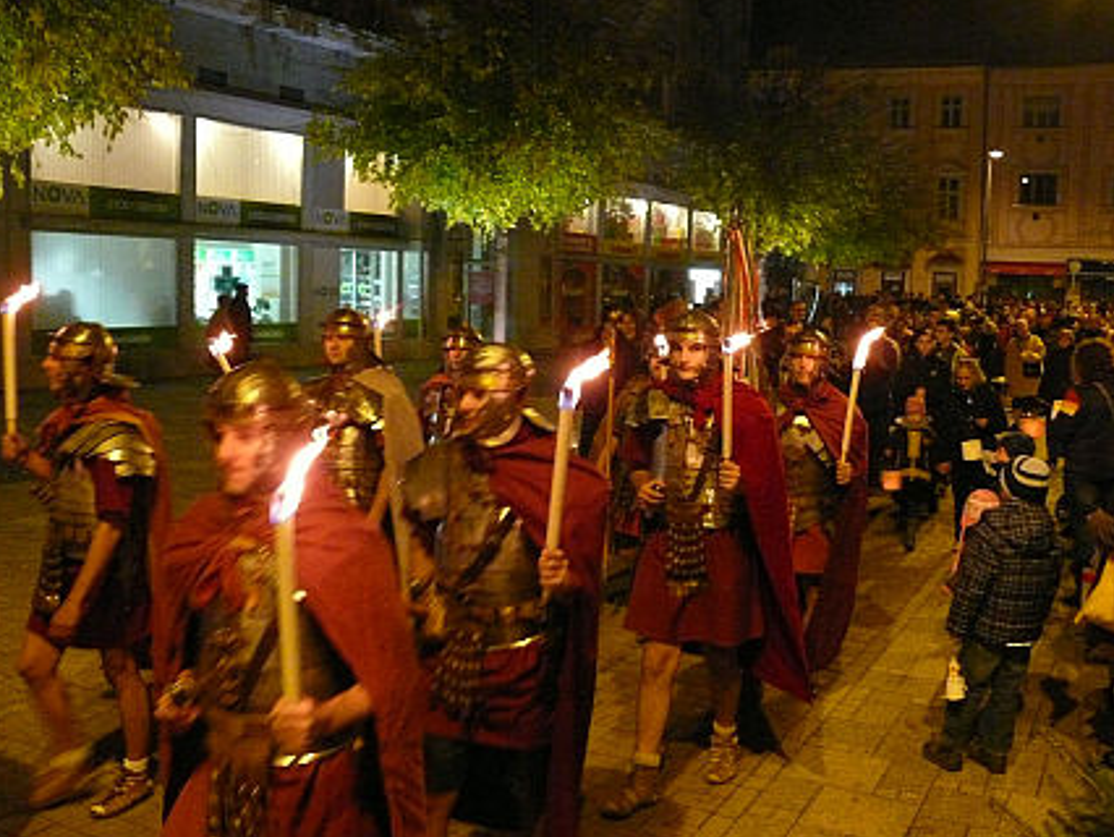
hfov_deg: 50.1
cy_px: 421
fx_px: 1191
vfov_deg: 38.7
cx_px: 575
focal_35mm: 37
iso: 800
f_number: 2.8
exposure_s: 1/20
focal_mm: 7.4
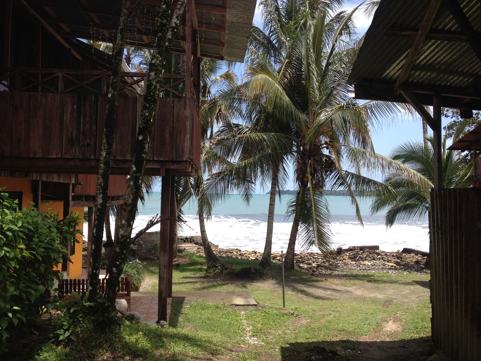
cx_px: 240
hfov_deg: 52.6
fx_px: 486
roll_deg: -0.8
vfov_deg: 40.7
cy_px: 180
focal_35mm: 35
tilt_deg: -1.5
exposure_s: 1/1200
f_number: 2.4
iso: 50
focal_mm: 4.28
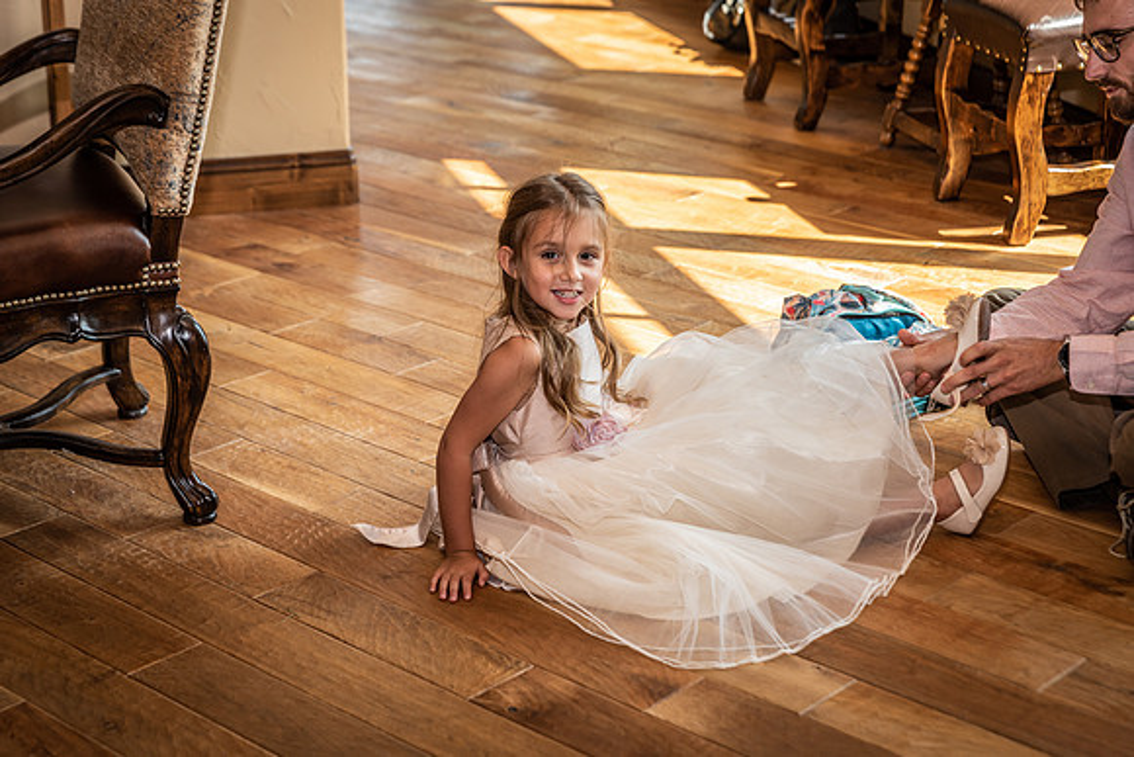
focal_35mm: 68
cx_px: 567
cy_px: 378
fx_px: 2142
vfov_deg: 20.0
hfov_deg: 29.6
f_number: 4.5
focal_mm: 68
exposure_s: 1/200
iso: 400
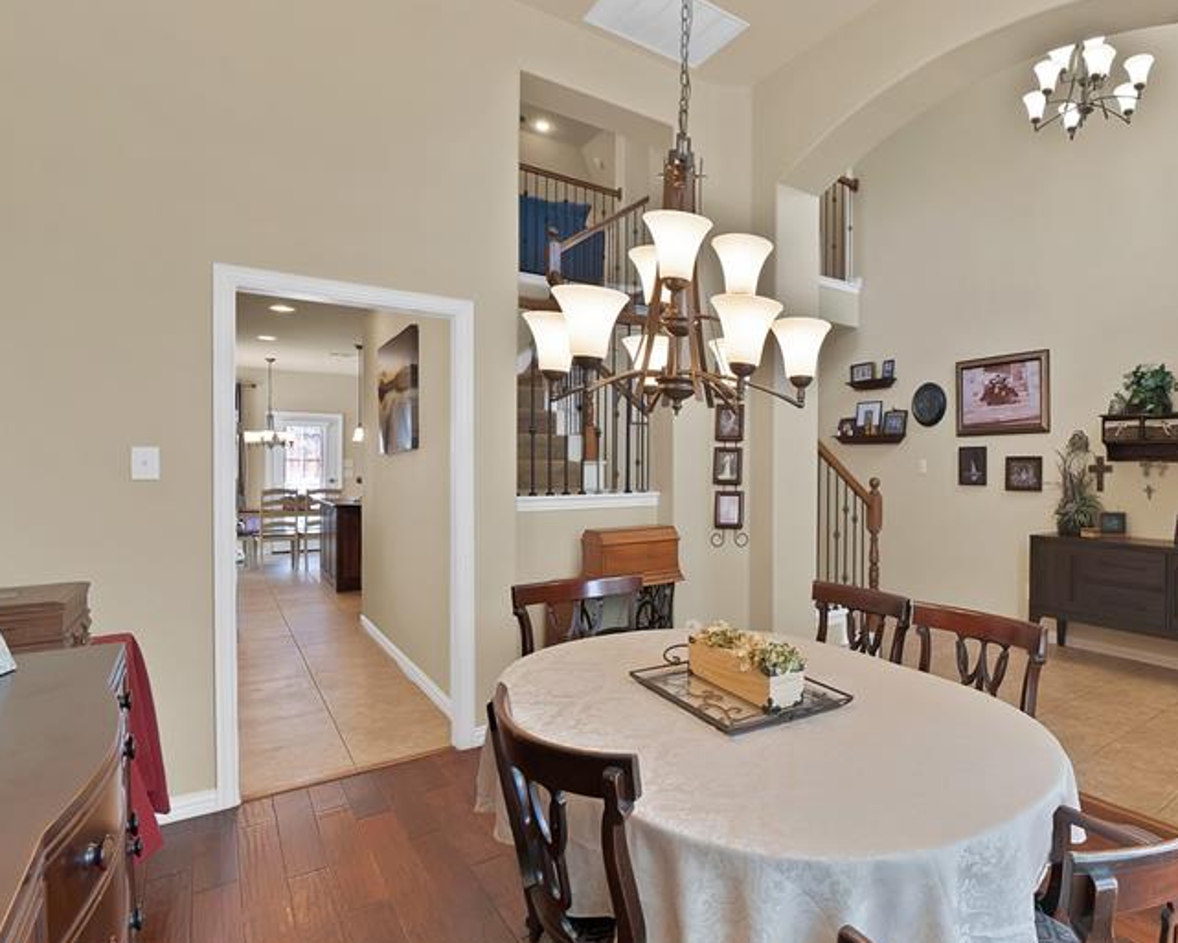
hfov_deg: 81.6
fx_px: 628
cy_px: 478
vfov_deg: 73.8
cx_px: 838
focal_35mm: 18
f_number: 9
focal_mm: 12
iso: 640
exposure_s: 1/8
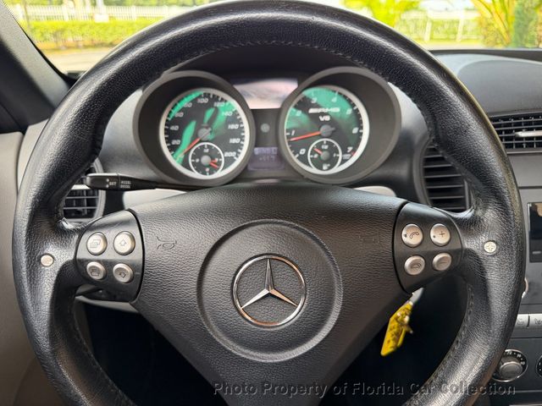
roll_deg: +0.7
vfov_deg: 56.8
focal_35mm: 24
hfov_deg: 71.6
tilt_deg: -25.1
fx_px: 376
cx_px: 271
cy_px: 203
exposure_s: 1/190
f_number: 1.78
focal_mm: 6.76
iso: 125
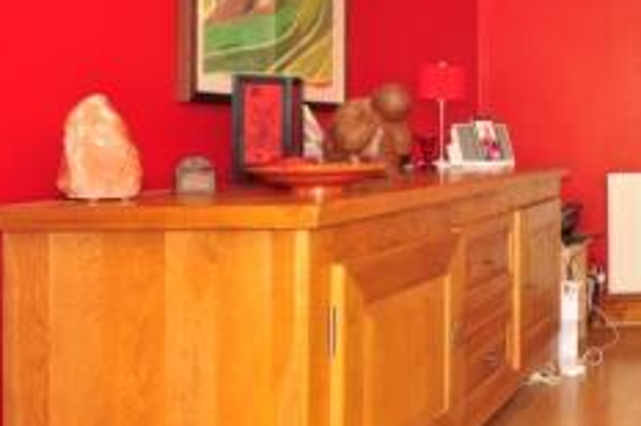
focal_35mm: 46
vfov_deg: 28.7
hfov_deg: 30.3
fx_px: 826
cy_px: 129
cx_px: 891
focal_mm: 11
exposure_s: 1/4
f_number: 8
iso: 200
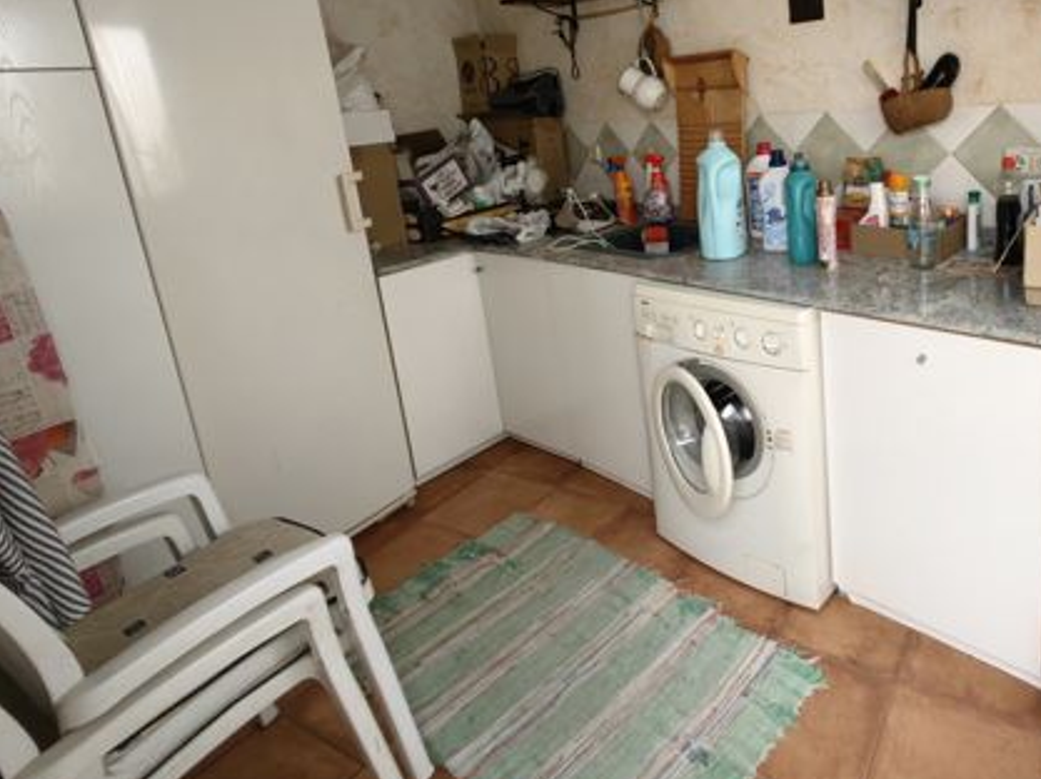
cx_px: 718
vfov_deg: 59.1
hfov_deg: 73.4
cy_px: 237
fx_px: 661
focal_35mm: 22
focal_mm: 1.76
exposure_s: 1/64.5
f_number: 2.2
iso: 200
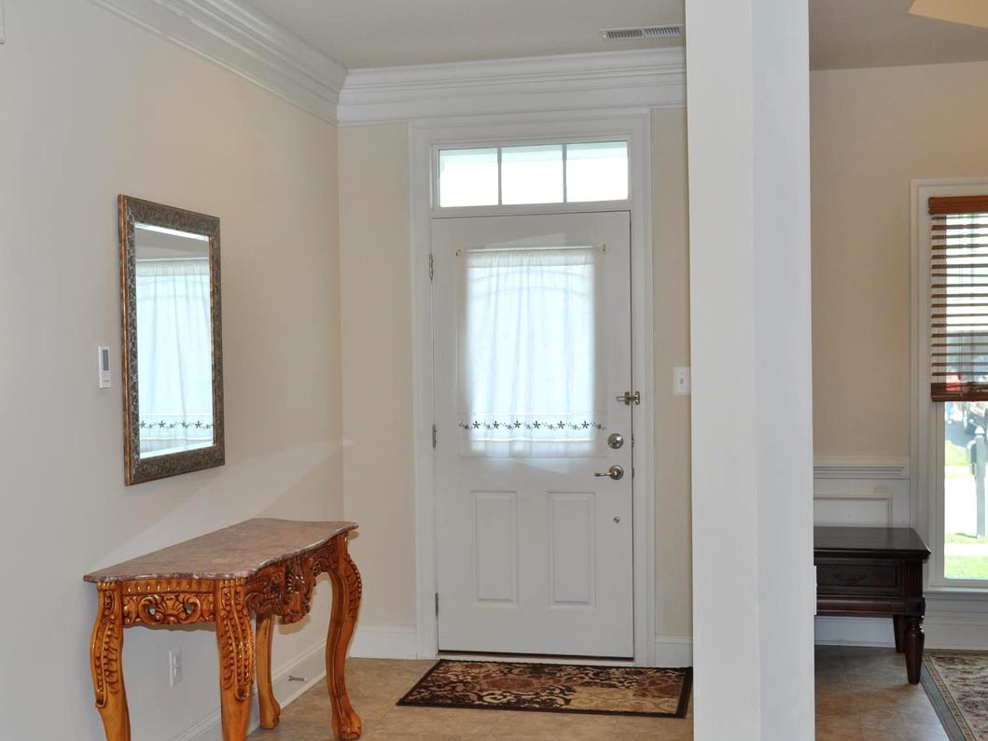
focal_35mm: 47
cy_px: 419
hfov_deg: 40.4
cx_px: 440
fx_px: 1341
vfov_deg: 30.8
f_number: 8
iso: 200
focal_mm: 24
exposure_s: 1/30
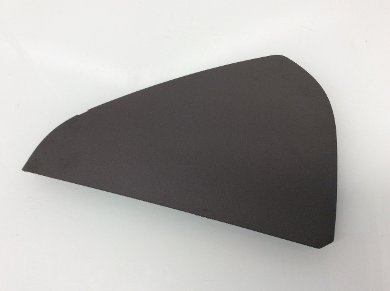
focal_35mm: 32
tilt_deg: -69.8
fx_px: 360
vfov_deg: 44.1
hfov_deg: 56.9
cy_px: 146
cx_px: 195
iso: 50
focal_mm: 3.3
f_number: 2.4
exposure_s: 1/60
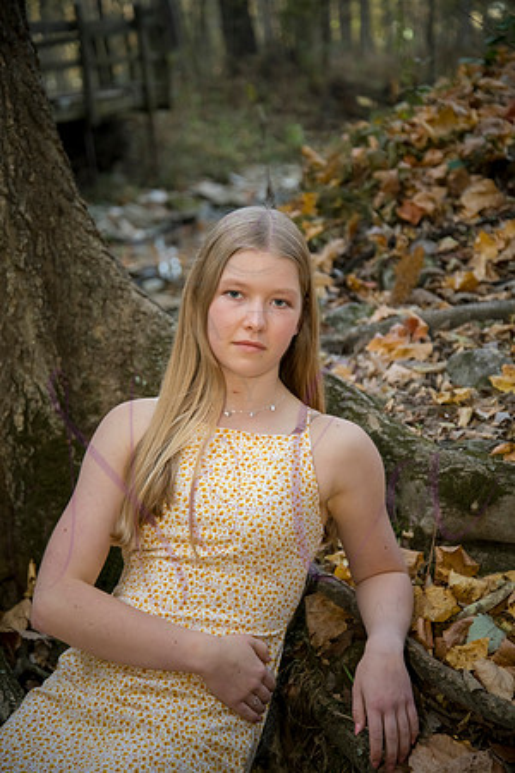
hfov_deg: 18.9
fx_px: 1545
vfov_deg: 28.1
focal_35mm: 72
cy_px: 386
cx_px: 258
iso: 800
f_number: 4.5
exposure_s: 1/320
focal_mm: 72
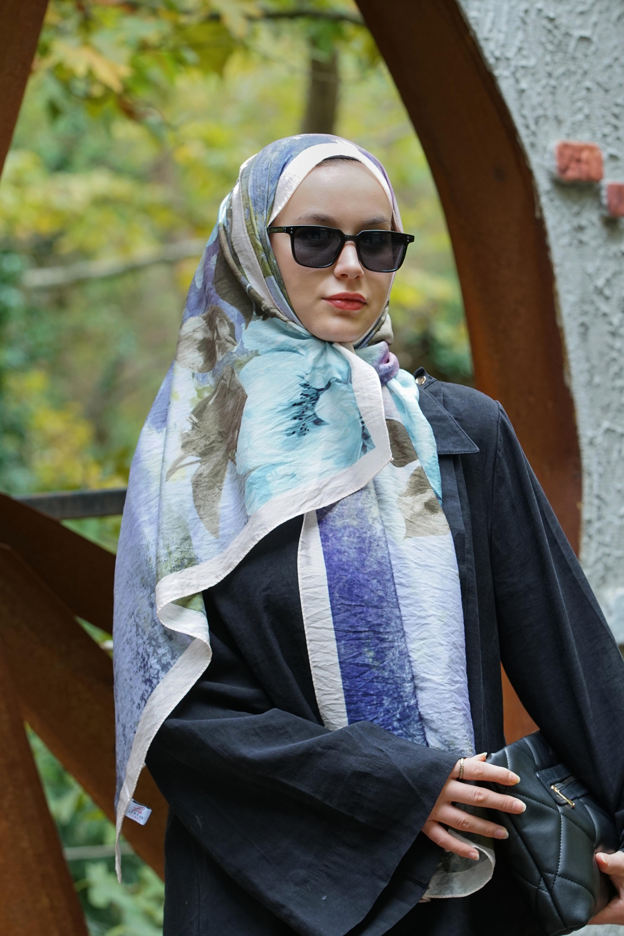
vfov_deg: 18.6
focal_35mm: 110
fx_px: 2859
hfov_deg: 12.5
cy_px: 468
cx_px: 312
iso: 640
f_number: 5.6
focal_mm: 110
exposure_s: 1/100
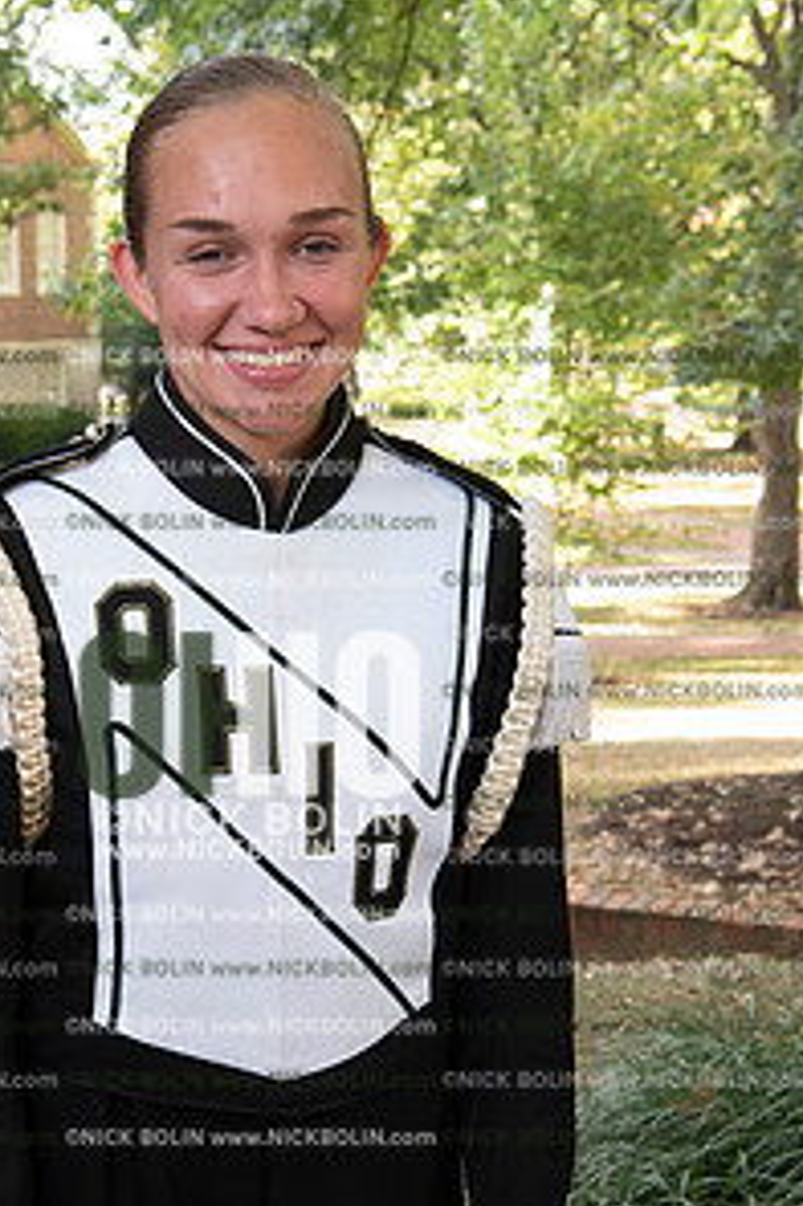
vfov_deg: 27.6
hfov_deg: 18.6
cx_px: 249
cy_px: 746
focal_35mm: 73
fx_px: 2445
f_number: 8
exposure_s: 1/100
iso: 800
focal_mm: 48
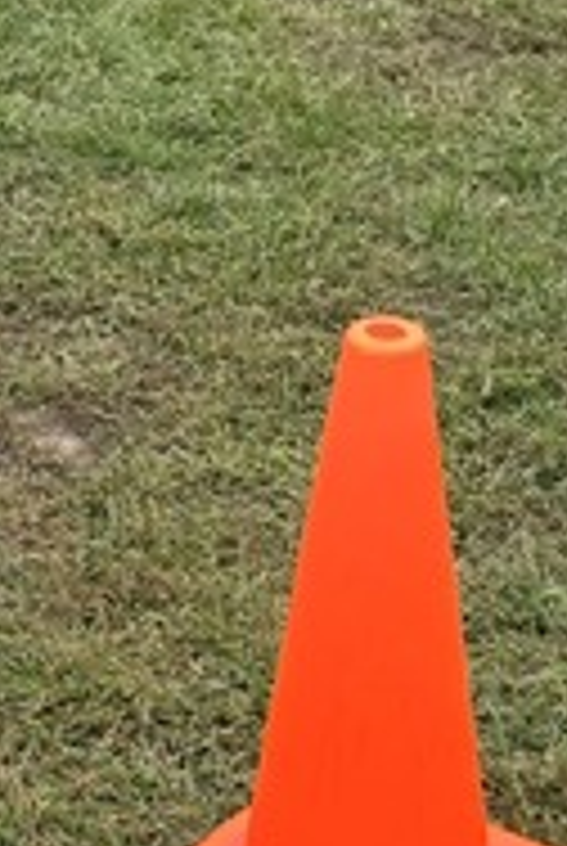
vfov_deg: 15.4
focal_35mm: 130
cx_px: 315
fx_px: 3060
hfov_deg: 10.6
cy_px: -58
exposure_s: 1/1746
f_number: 1.7
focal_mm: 6.3
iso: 80
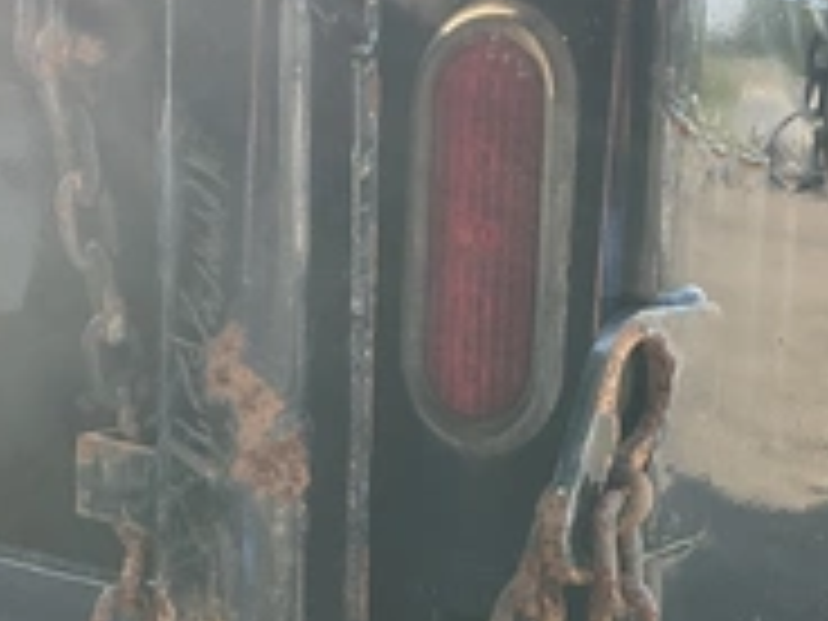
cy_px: 432
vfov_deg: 23.1
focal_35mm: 63
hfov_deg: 30.7
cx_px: 369
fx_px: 1507
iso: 20
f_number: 1.8
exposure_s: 1/122
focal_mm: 3
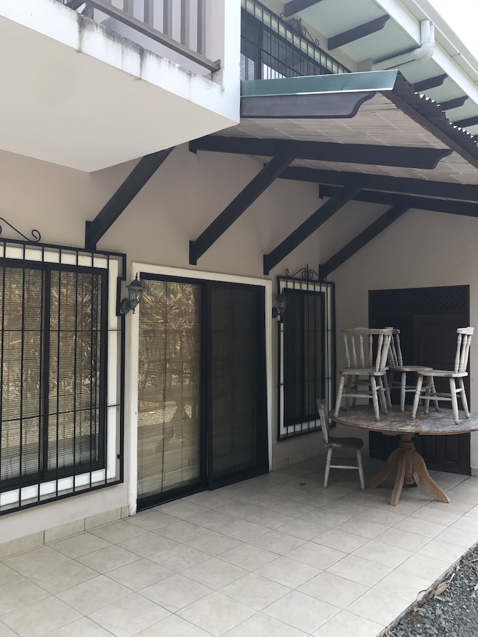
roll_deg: -0.4
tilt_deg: +1.9
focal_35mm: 28
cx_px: 239
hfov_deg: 49.7
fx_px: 516
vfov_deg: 63.4
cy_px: 318
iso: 20
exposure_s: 1/479
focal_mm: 3.99
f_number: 1.8
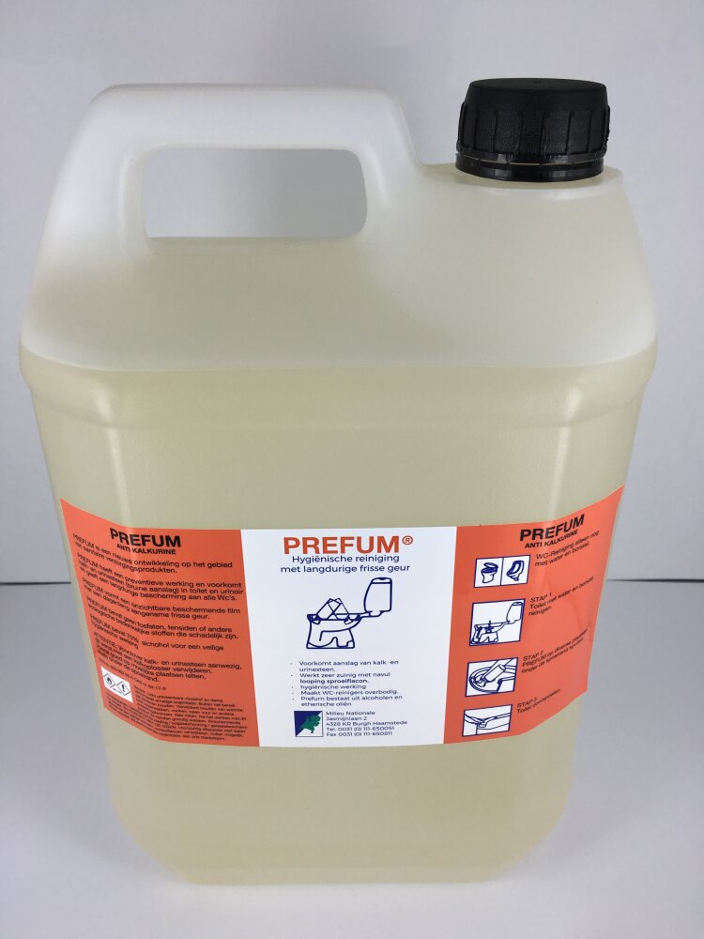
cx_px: 352
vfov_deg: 61.7
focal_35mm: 29
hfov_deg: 48.2
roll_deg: -1.1
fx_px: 786
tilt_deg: -30.0
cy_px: 470
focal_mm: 4.15
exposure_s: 1/255
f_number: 2.2
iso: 25
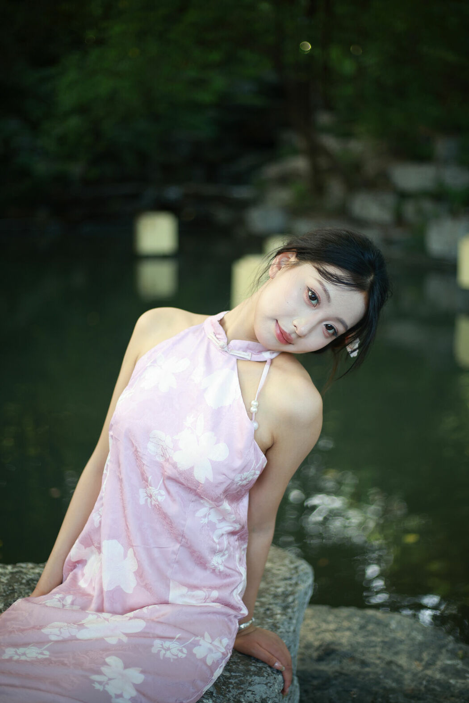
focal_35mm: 49
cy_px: 352
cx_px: 234
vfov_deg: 40.3
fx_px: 957
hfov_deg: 27.5
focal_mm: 50
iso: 640
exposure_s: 1/200
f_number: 1.8
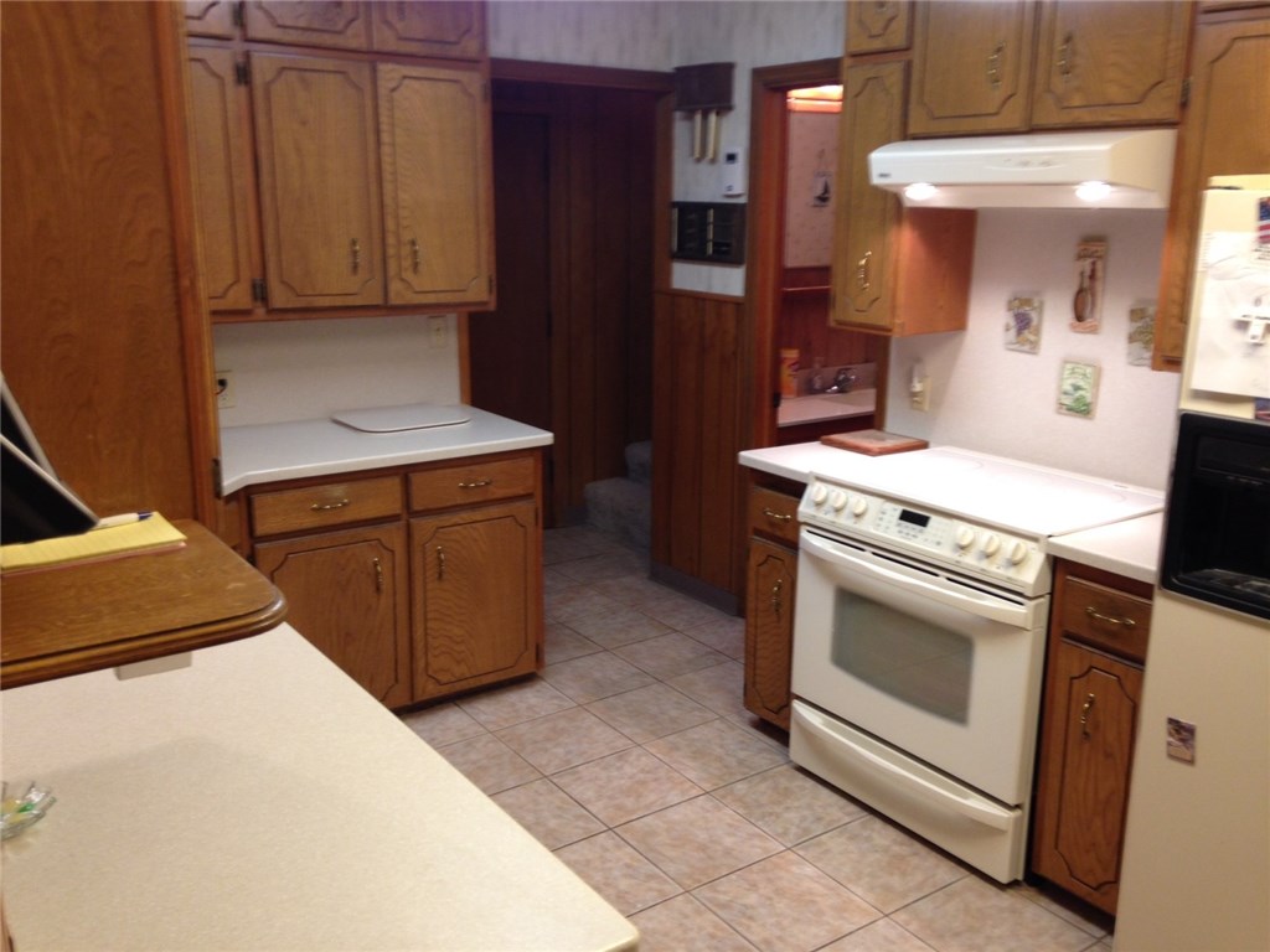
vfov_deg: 42.9
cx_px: 635
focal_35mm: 33
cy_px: 476
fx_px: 1211
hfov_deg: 55.4
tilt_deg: -15.6
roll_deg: -0.7
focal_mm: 4.12
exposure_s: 1/20
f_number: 2.4
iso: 64
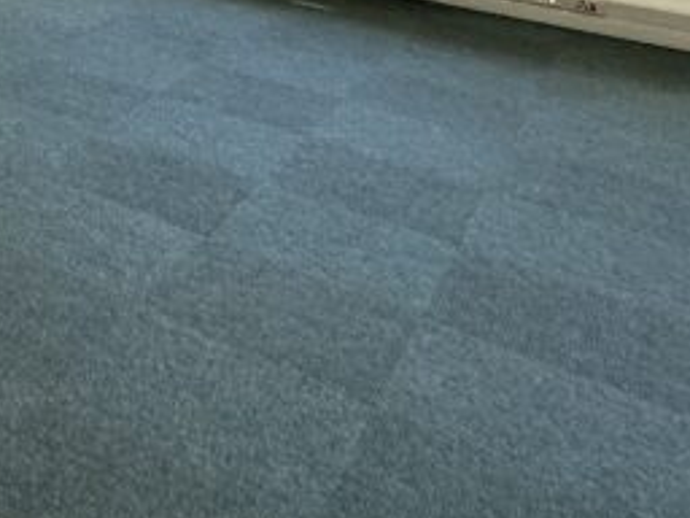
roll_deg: +0.5
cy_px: -353
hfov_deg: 25.7
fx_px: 1116
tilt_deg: +3.7
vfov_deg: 20.4
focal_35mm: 56
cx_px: -345
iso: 125
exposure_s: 1/100
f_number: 2.2
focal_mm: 2.22
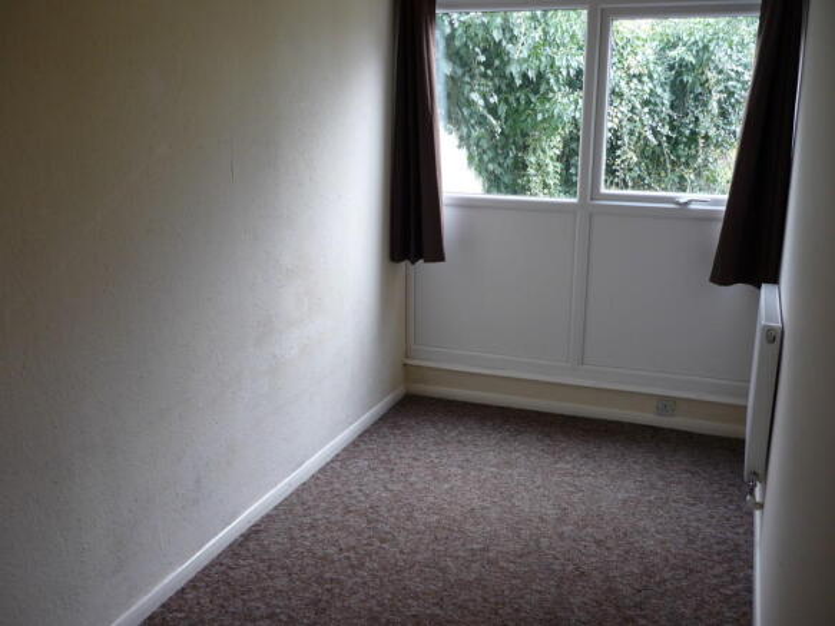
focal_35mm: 33
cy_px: 313
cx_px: 418
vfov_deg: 42.9
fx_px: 796
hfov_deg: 55.4
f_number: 2.8
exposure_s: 1/30
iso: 100
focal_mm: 5.5
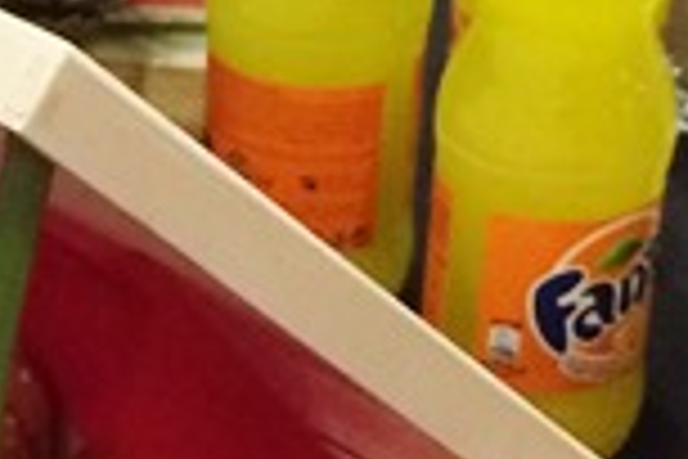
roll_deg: +2.2
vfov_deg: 6.9
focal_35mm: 197
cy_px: 486
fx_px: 3765
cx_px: -99
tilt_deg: -34.4
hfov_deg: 10.3
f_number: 2.2
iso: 320
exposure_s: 1/25
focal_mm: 4.15
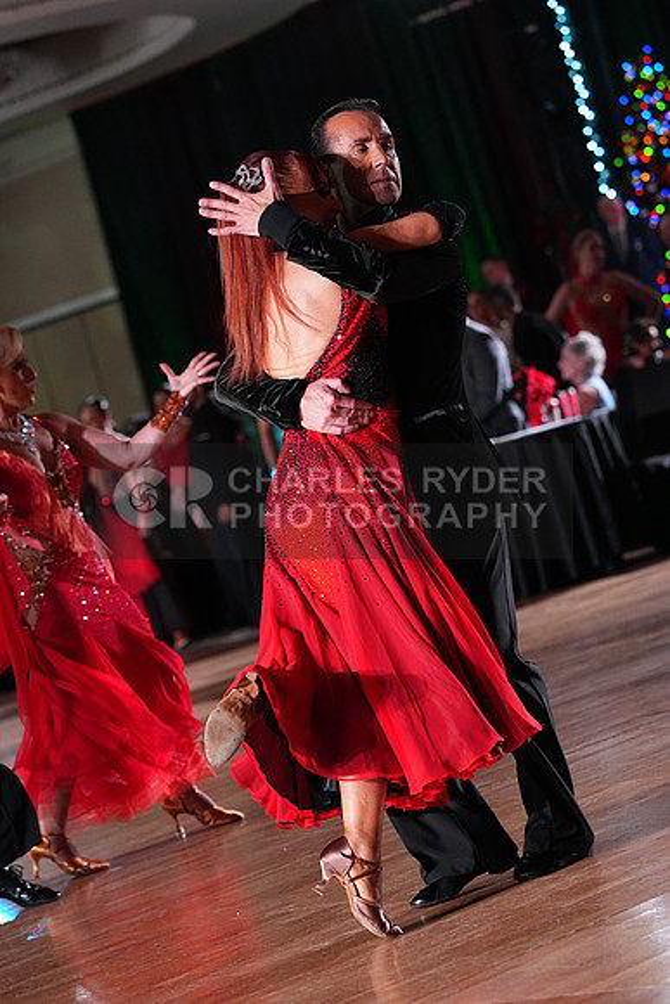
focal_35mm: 131
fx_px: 3655
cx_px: 335
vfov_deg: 15.6
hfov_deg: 10.5
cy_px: 502
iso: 6400
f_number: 4.5
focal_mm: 131
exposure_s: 1/400
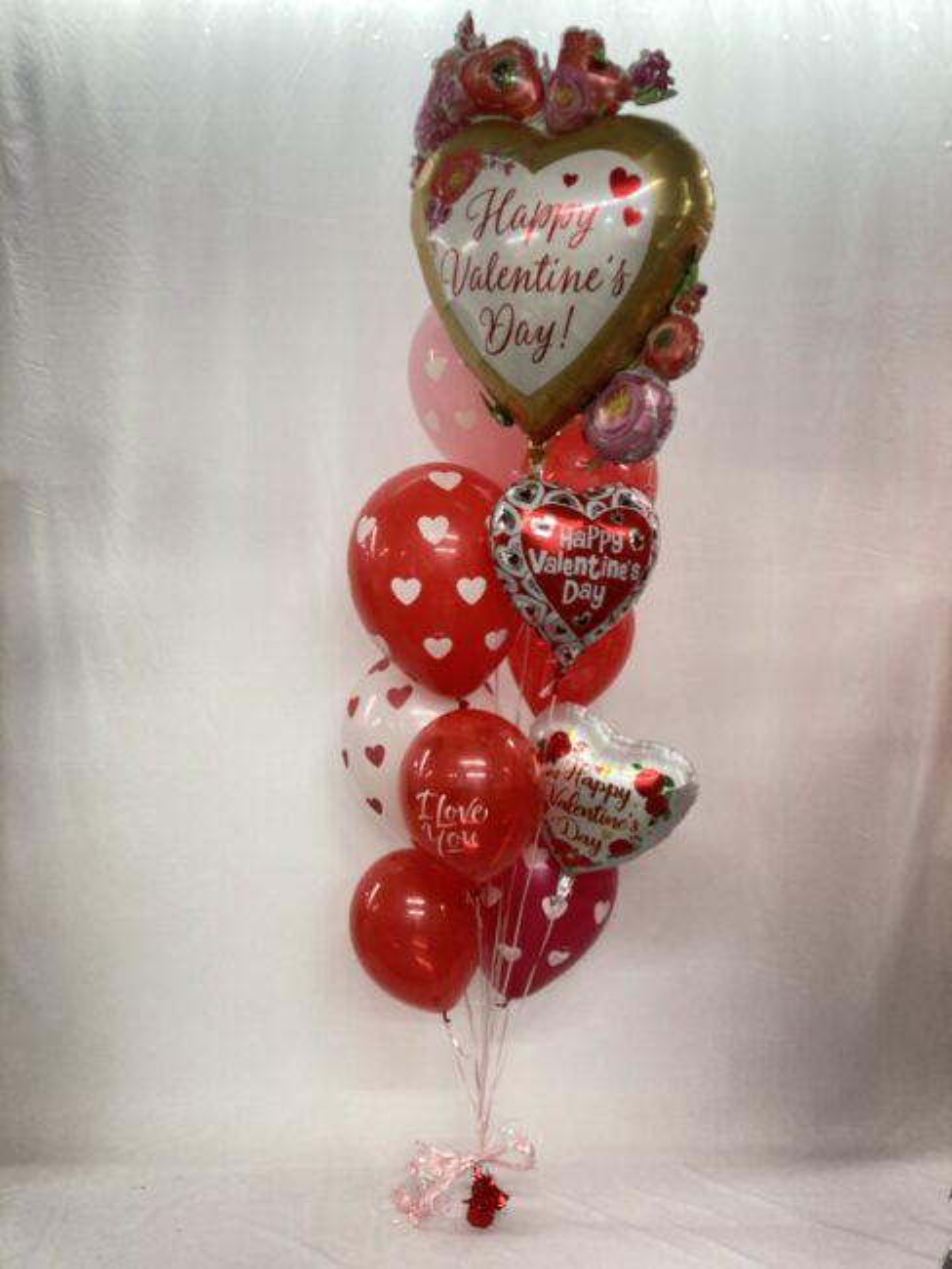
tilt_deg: -5.2
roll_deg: -1.7
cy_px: 634
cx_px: 476
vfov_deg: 63.4
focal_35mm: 28
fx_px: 1026
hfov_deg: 49.8
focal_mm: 3.99
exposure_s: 1/60
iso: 125
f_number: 1.8
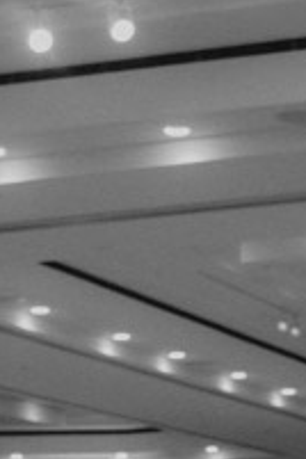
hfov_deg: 9.1
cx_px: 565
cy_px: 594
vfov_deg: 13.8
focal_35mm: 143
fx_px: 1823
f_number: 3.2
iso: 6400
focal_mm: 24
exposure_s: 1/100
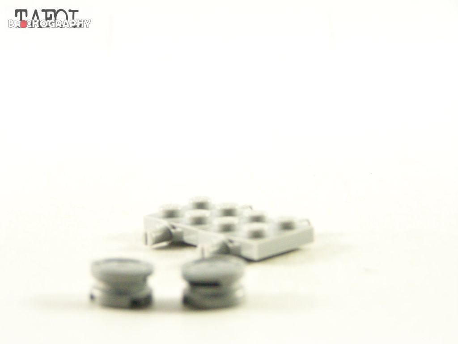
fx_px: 1548
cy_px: 172
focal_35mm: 117
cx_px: 229
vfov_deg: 12.7
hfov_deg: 16.8
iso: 400
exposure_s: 1/60
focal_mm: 19.4
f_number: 3.2
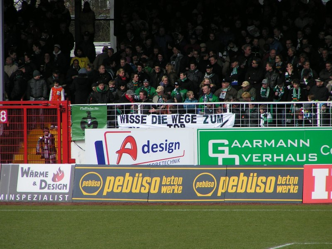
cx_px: 166
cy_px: 124
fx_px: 3645
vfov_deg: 3.9
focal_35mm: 380
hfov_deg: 5.2
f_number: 4.5
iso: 50
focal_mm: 58
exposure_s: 1/640
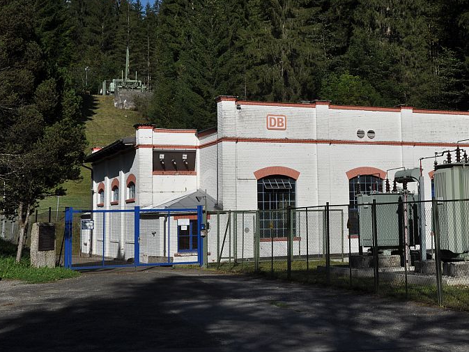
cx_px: 338
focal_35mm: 57
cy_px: 130
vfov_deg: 25.6
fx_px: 772
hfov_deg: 33.3
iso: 200
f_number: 13
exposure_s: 1/640
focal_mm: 26
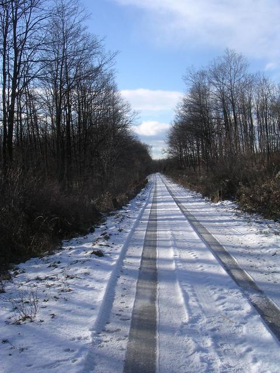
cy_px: 186
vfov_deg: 49.0
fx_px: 410
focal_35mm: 38
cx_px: 140
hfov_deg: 37.7
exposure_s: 1/257
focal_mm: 5.8
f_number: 5.6
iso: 100
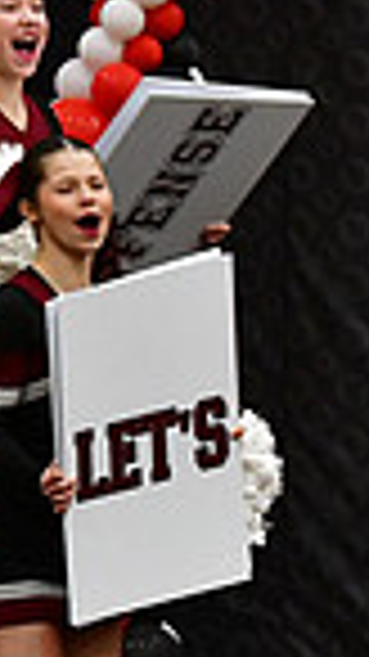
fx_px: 12155
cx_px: -778
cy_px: 340
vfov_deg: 3.1
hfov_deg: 1.7
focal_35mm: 698
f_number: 4
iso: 4000
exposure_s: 1/500
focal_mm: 112
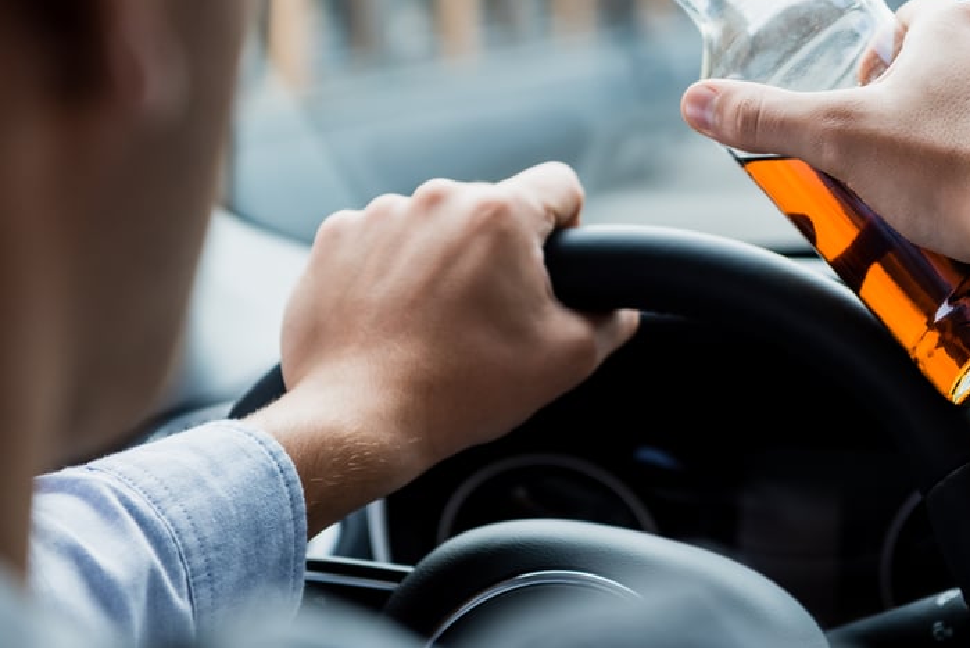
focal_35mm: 100
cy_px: 228
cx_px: 660
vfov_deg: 13.7
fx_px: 2696
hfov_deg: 20.3
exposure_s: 1/250
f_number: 4
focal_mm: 70
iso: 125
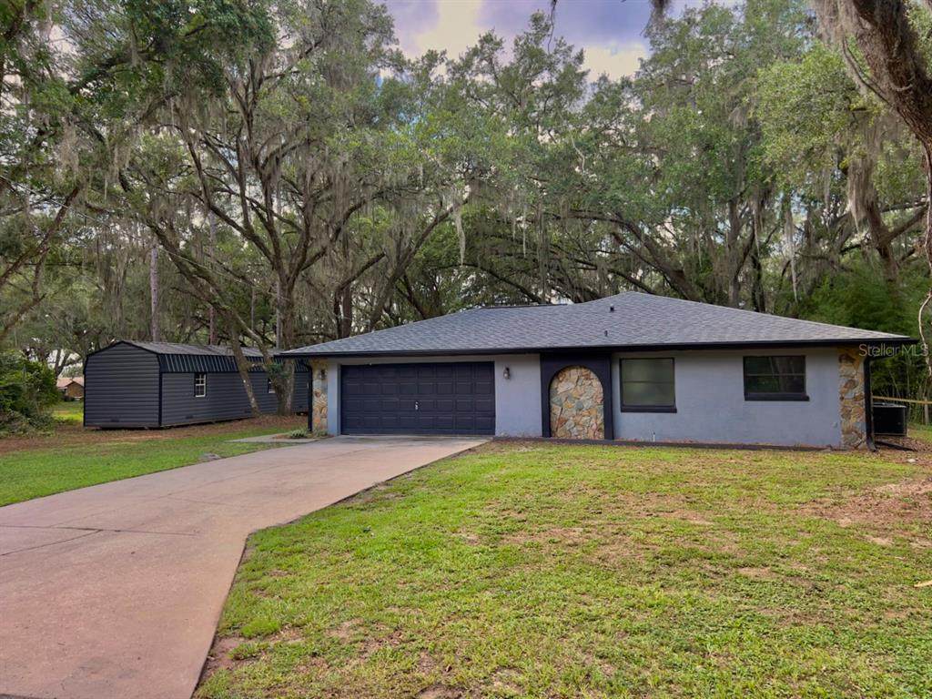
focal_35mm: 26
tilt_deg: +2.7
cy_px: 350
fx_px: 700
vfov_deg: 53.1
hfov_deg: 67.3
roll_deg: +1.0
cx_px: 466
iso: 50
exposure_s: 1/427
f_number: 1.5
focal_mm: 5.7
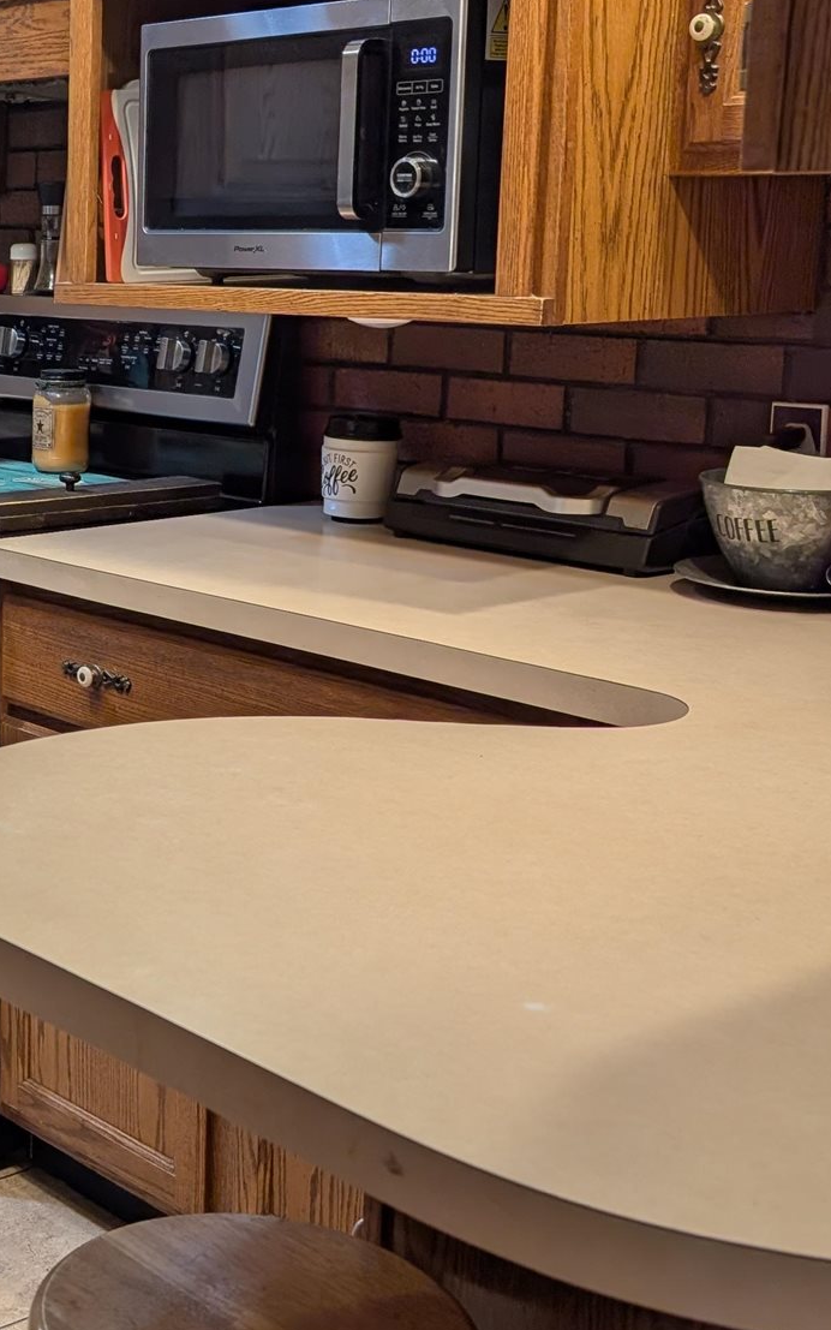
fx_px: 1920
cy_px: 568
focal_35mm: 53
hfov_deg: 22.7
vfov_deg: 38.1
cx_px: -137
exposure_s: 1/24
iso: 37
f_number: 1.68
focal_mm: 6.9
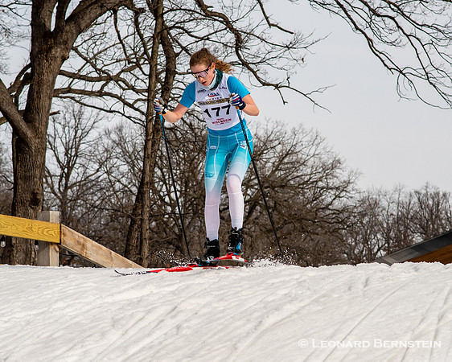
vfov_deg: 9.9
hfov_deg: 12.3
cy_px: 197
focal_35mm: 156
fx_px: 2091
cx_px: 256
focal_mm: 85
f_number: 5.6
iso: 400
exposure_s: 1/2000
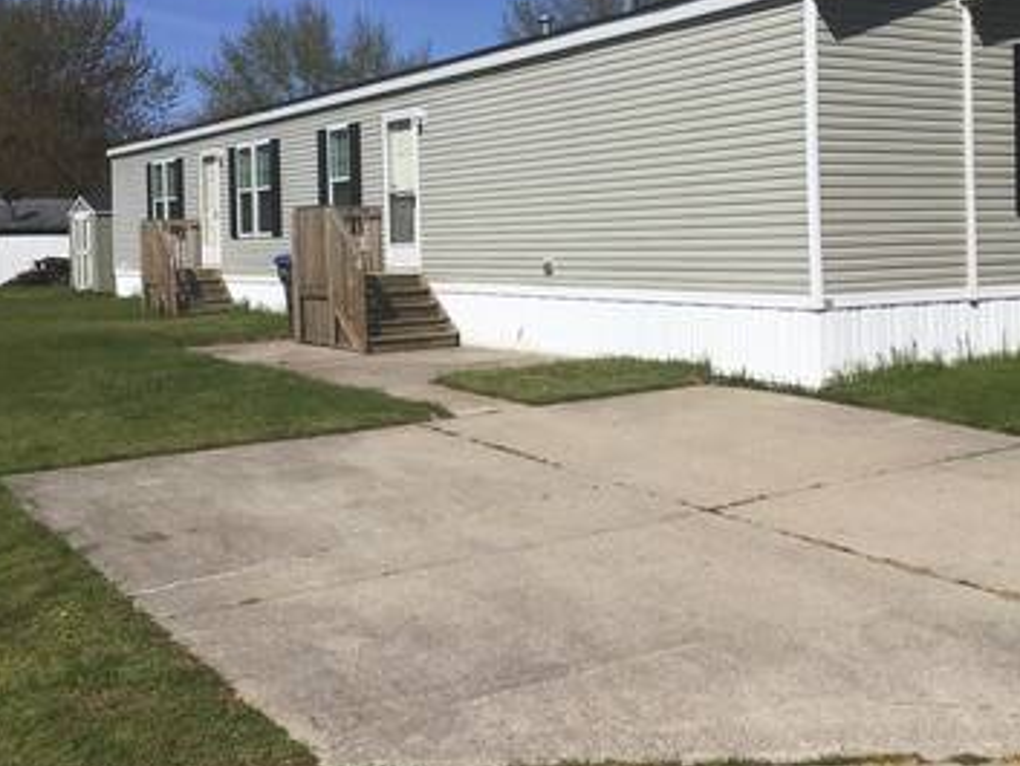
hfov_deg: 41.9
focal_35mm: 45
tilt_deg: +0.6
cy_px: 231
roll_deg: +0.3
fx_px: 1326
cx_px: 613
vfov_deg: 31.8
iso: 25
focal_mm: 3.3
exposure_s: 1/2717
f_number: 2.4
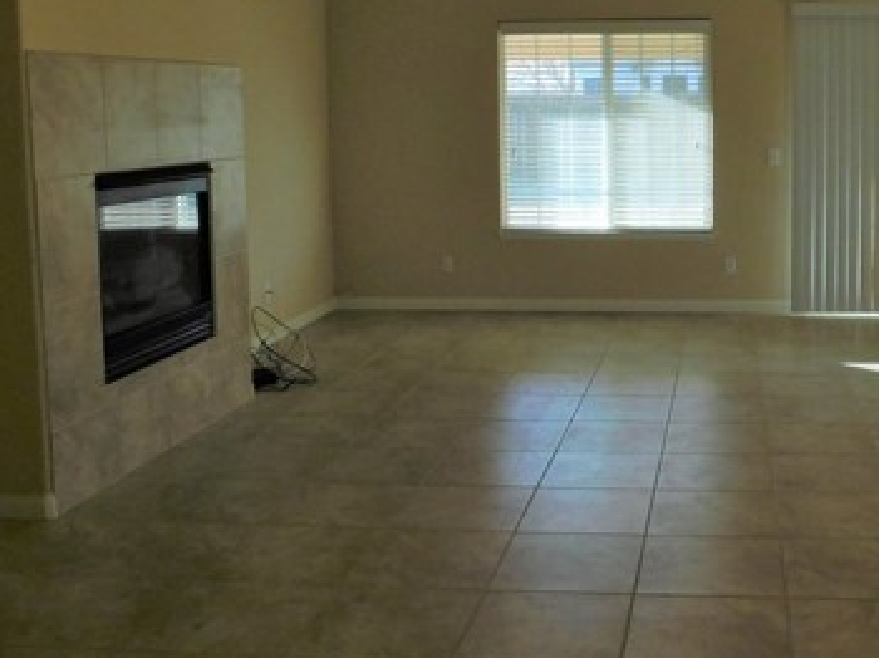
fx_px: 1066
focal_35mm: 42
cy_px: 207
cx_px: 638
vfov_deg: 33.9
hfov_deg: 43.6
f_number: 3
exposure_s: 1/160
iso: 125
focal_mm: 4
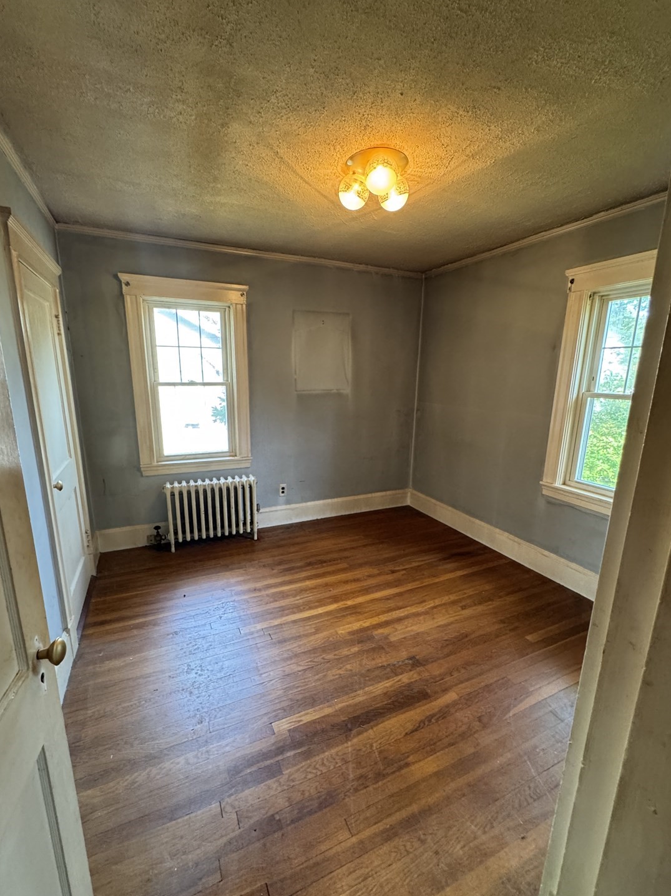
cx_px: 325
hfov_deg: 81.7
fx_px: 388
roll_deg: +0.1
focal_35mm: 15
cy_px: 459
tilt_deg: -12.0
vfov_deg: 98.2
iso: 320
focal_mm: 2.22
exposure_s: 1/60
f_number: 2.2
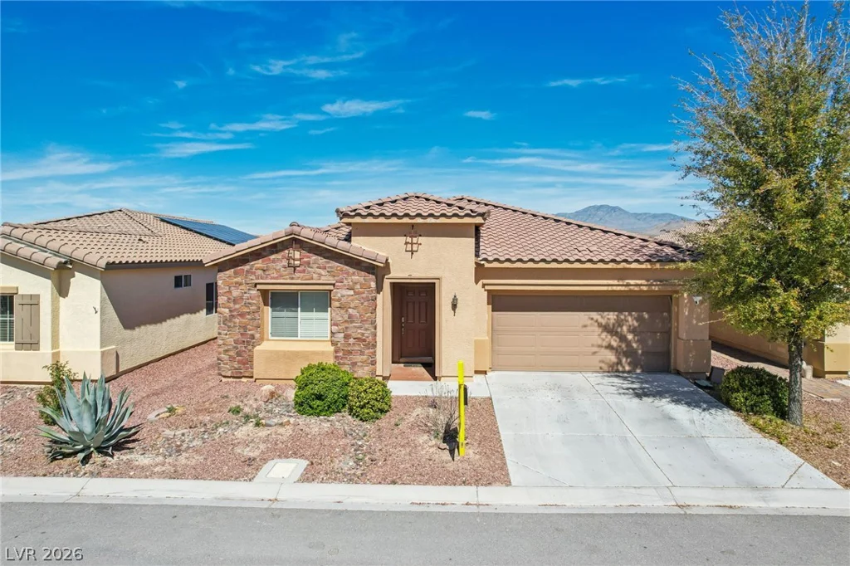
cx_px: 425
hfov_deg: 78.6
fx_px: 519
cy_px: 283
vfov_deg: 57.2
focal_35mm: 22
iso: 120
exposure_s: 1/2000
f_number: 2.8
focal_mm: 8.4
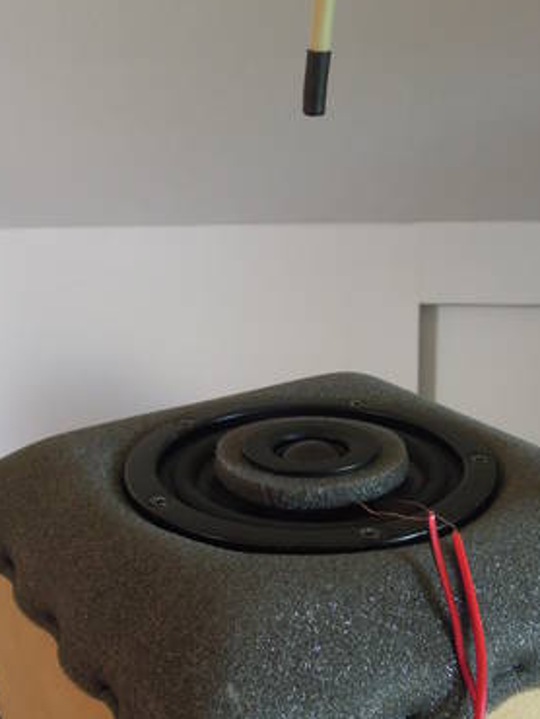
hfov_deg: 27.1
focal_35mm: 54
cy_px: 369
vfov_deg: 35.5
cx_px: 286
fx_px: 1122
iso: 800
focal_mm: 9
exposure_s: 1/15
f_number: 5.9
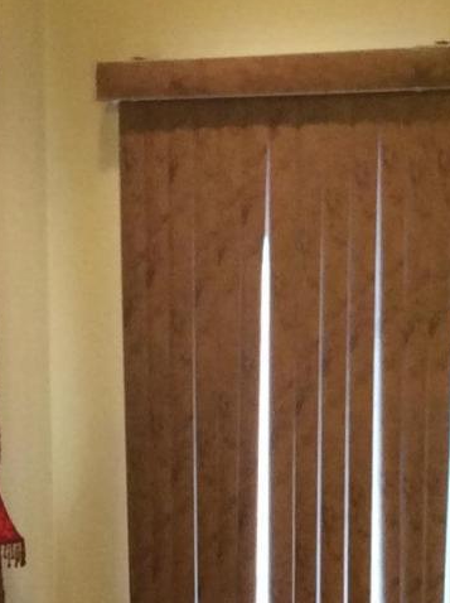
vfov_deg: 14.0
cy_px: 684
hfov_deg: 10.7
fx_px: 2398
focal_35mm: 138
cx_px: 248
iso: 160
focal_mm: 3.3
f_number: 2.4
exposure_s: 1/24
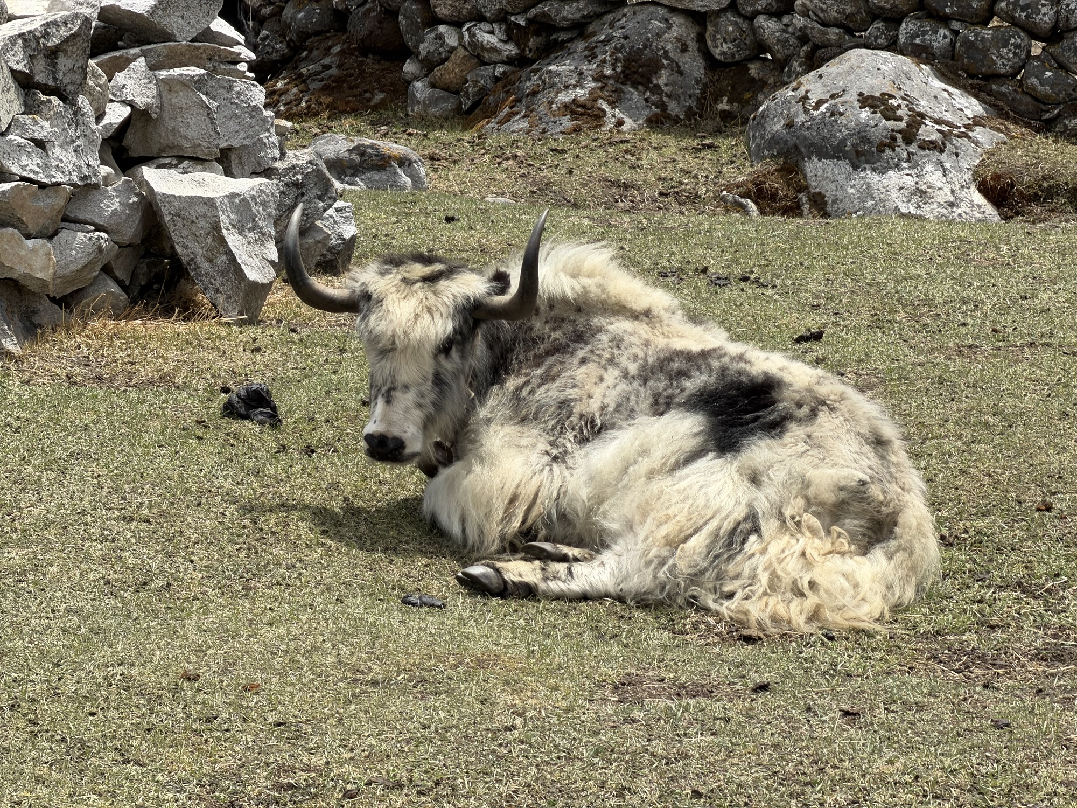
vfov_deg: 7.4
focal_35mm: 200
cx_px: 538
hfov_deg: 9.9
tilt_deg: -6.8
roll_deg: -0.3
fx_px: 6223
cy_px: 404
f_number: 2.8
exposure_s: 1/639
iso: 25
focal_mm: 16.89
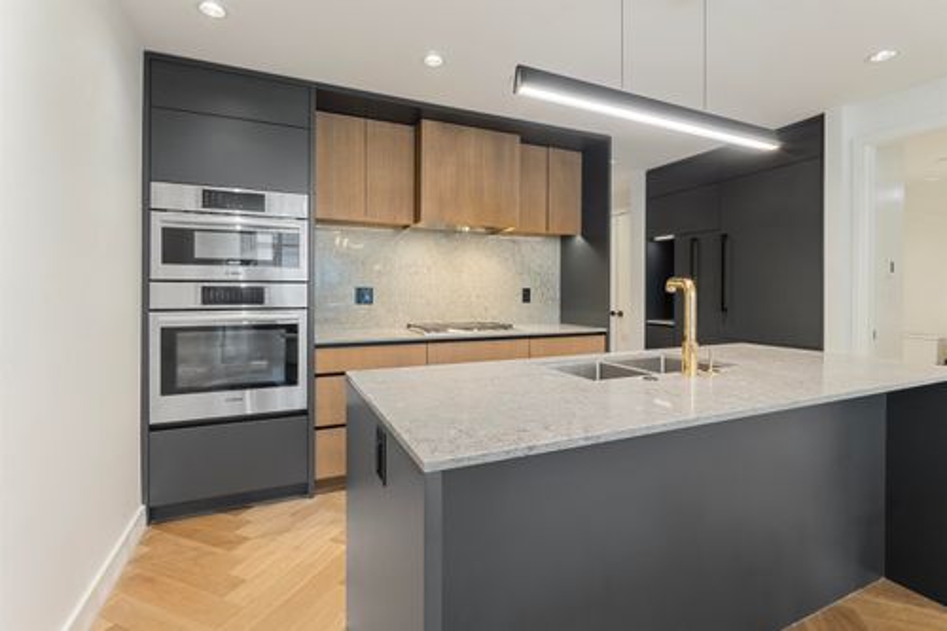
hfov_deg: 95.0
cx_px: 474
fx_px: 434
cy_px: 316
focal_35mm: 16
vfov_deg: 72.0
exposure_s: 6
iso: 100
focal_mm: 11
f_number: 11
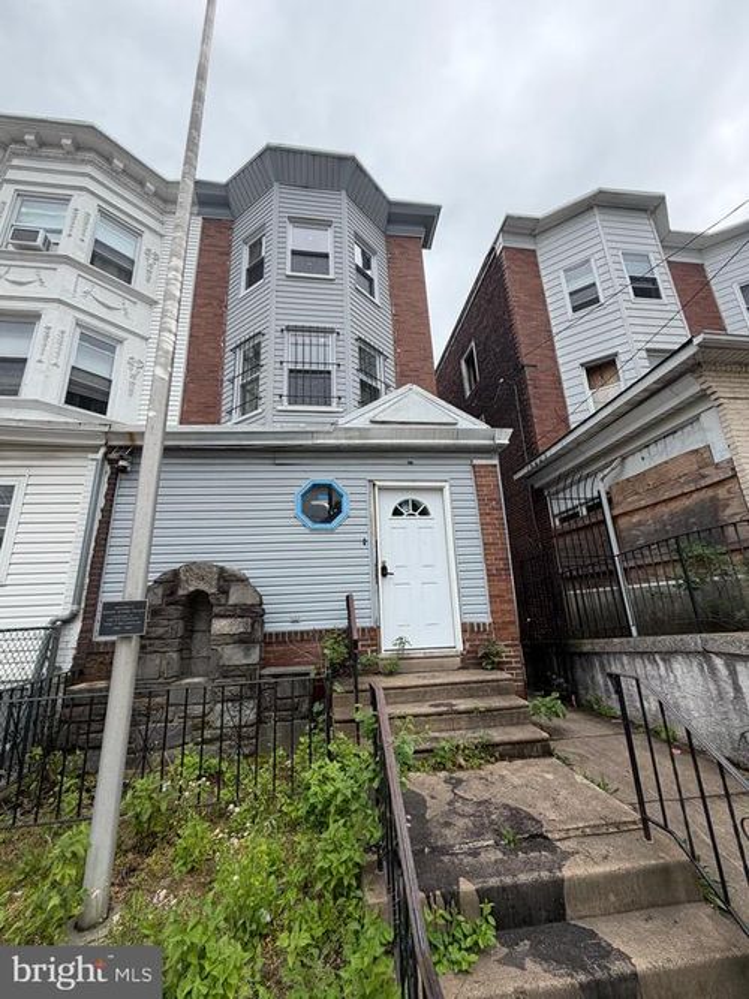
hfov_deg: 85.7
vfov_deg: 102.1
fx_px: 404
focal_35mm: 14
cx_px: 374
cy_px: 500
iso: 40
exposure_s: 1/672
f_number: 2.2
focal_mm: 2.22
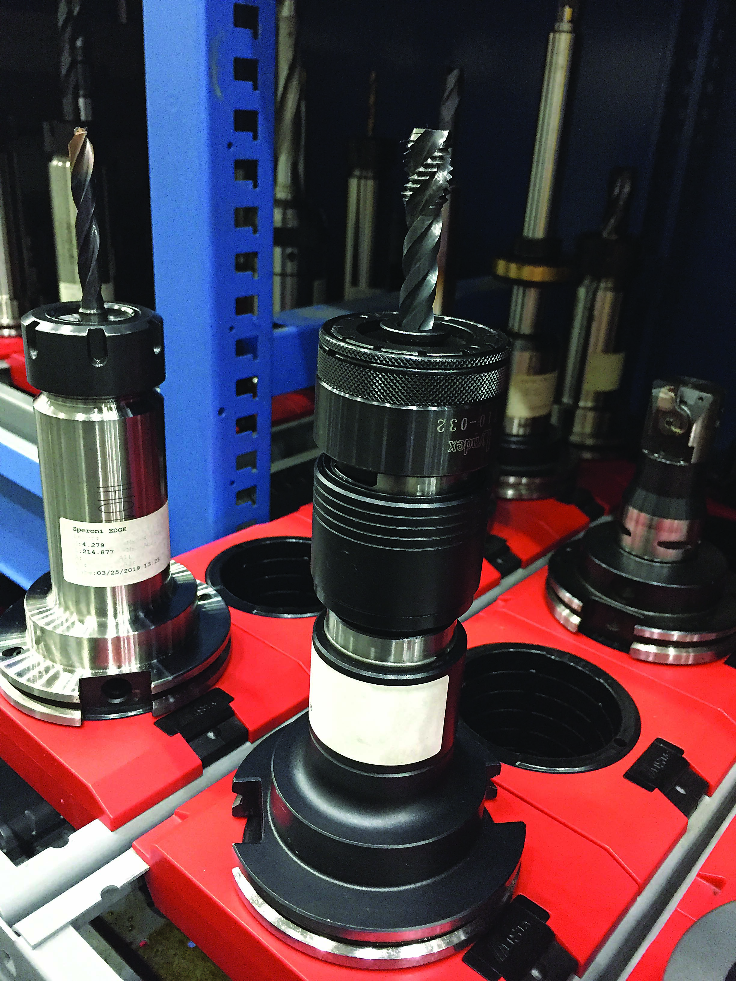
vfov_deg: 61.7
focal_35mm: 29
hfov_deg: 48.2
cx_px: 368
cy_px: 490
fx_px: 822
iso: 400
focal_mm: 4.15
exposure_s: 1/15
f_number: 2.2
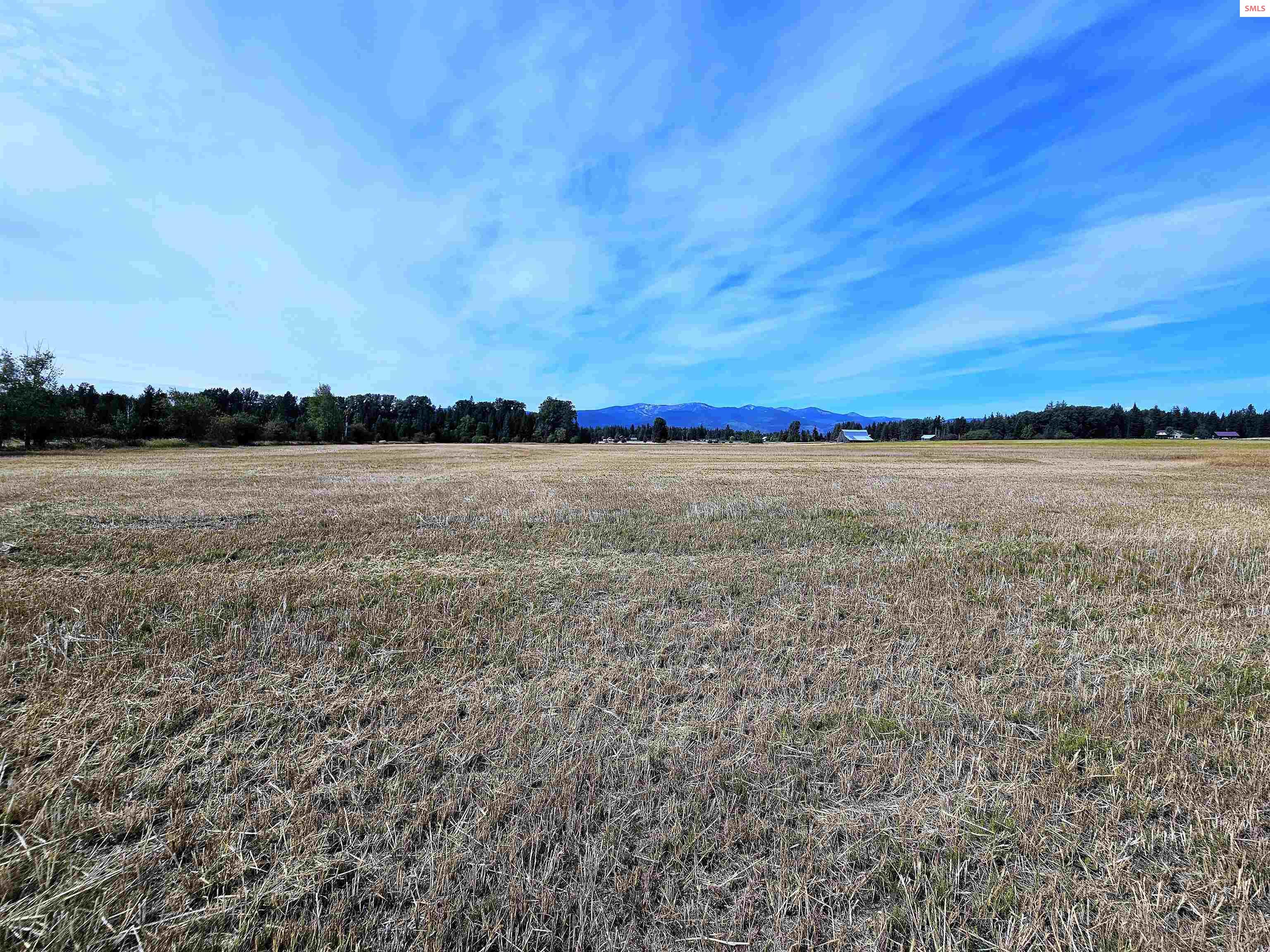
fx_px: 477
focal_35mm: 13
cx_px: 635
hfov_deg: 106.2
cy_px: 476
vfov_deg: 89.9
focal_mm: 2.2
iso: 50
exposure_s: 1/3657
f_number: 2.2
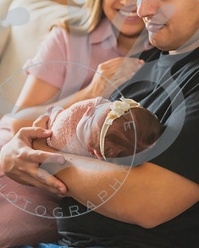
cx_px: 96
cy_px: 75
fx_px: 529
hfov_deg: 21.3
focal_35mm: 72
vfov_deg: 26.2
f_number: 2.8
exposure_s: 1/200
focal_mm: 50
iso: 2500
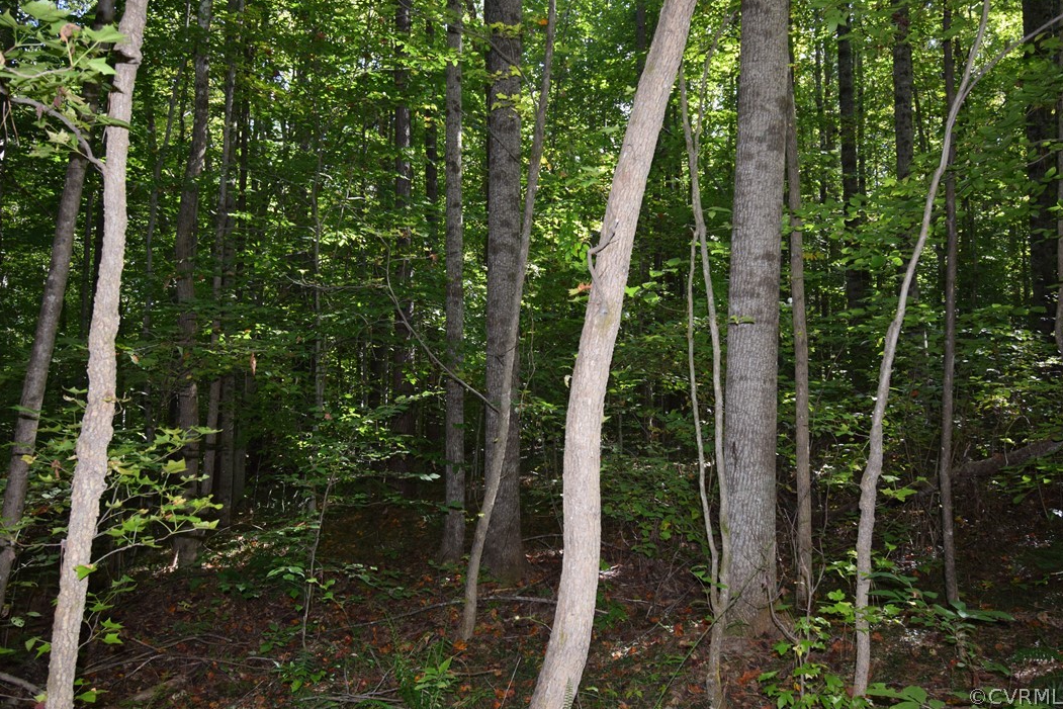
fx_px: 915
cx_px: 532
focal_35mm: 31
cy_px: 347
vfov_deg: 42.3
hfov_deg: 60.3
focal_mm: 20
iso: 800
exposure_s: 1/125
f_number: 5.6
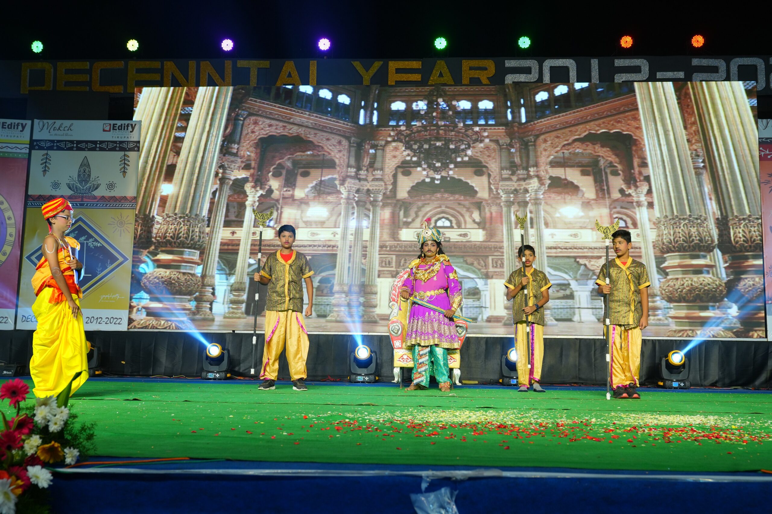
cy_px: 257
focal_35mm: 36
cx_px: 386
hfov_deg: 53.1
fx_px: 772
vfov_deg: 36.9
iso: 800
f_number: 4.5
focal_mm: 36
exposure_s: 1/200
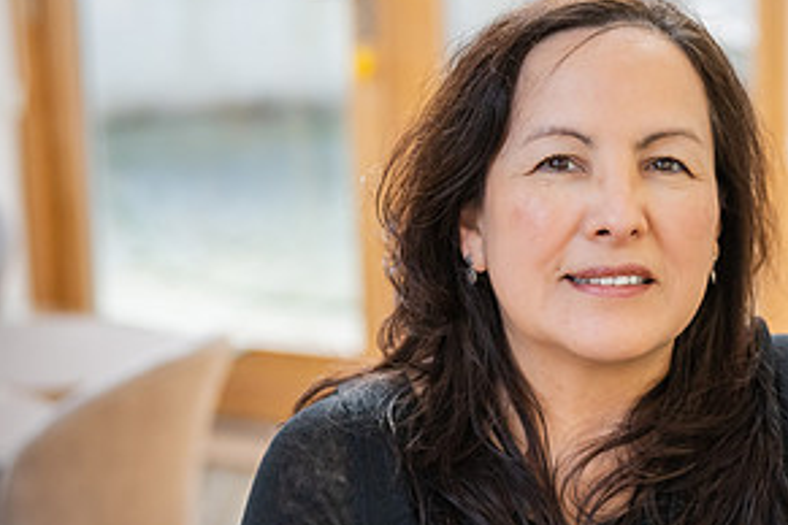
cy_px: 347
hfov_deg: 16.9
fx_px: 2648
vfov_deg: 11.3
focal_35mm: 121
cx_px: 548
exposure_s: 1/800
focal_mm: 54
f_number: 2.2
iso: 1600
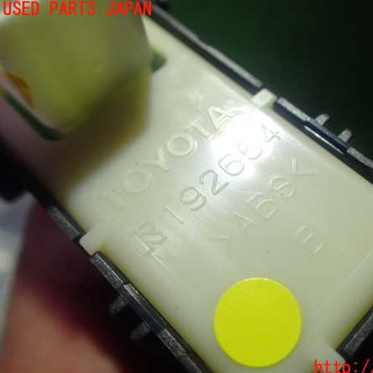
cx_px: 251
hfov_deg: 45.3
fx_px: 439
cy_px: 189
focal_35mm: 36
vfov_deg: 46.0
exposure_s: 1/30
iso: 200
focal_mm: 5.4
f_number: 2.3
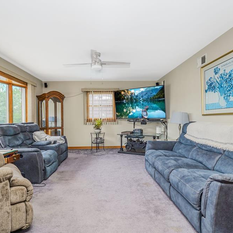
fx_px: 160
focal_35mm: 21
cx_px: 109
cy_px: 117
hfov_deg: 72.1
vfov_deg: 72.1
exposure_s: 1/30
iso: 64
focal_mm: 16
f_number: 4
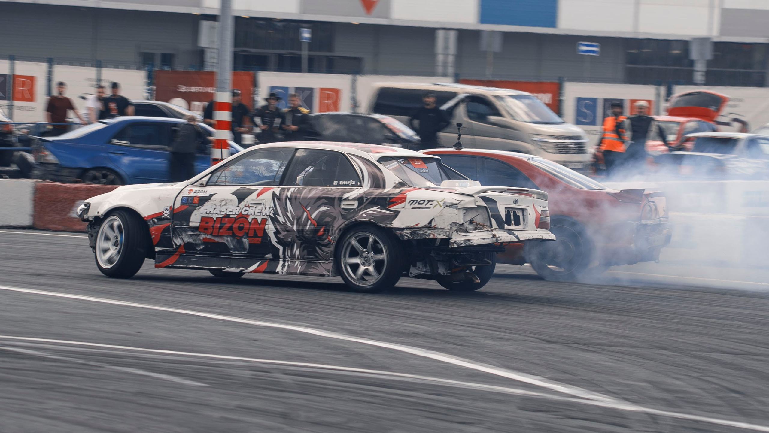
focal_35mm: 293
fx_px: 5969
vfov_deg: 4.2
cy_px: 217
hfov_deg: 7.4
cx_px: 401
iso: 100
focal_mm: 130
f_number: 9
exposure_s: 1/125
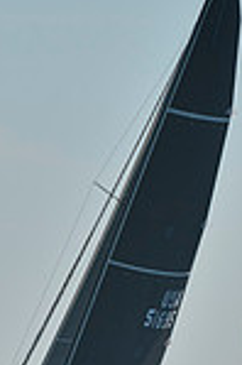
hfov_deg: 1.6
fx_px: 8651
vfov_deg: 2.4
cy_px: 216
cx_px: 119
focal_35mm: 856
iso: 280
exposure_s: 1/1250
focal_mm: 220
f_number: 8
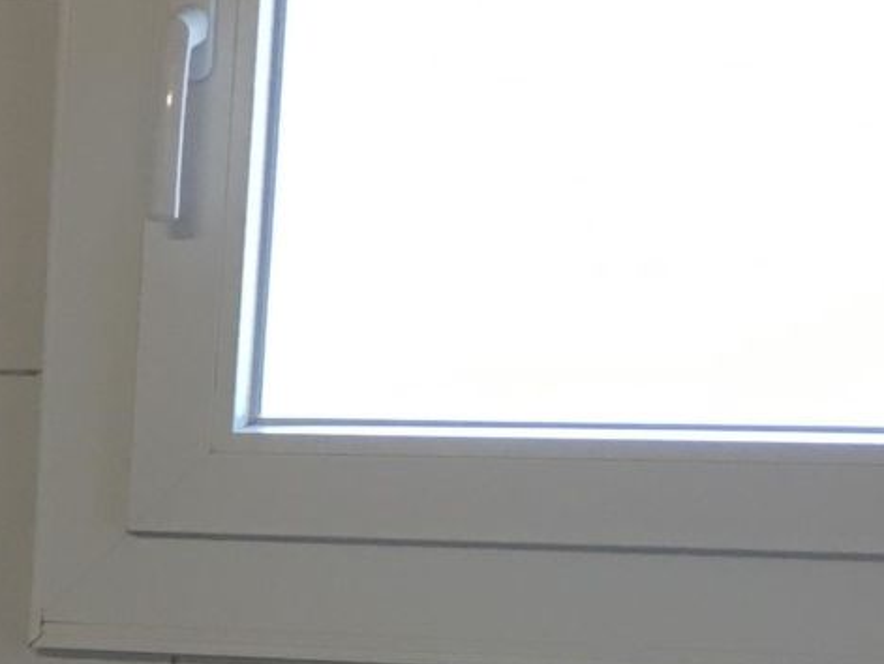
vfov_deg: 11.4
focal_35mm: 126
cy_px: 923
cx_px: -584
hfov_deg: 14.2
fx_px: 3220
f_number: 2.2
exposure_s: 1/33
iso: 50
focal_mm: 4.15
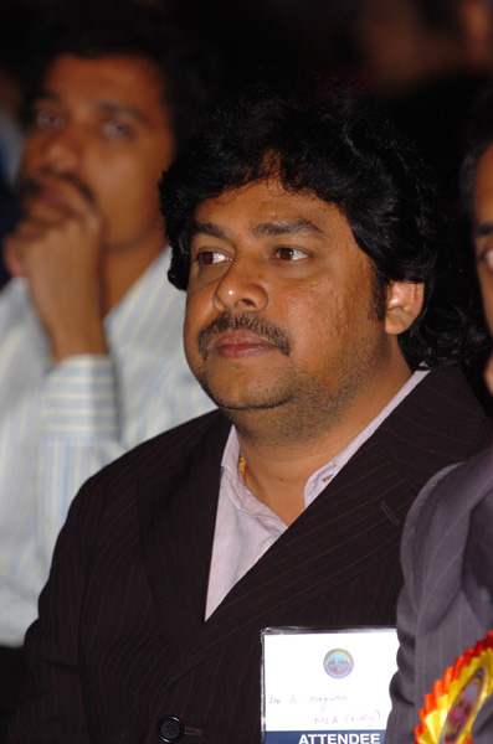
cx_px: 246
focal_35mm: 300
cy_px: 372
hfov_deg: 4.6
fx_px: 6194
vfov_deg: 6.9
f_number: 5.6
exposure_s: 1/30
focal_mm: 200
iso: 400
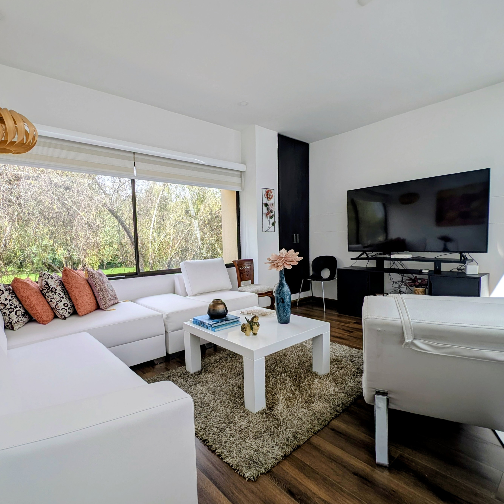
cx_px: 226
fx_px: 247
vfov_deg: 91.1
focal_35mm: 15
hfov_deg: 90.8
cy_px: 263
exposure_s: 1/847
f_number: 1.95
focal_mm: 2.23
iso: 63
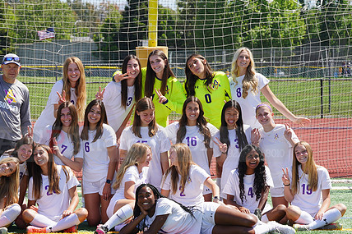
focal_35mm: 194
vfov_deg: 7.1
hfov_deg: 10.6
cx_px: 128
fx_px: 1896
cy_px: 137
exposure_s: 1/250
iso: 200
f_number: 11
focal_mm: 143
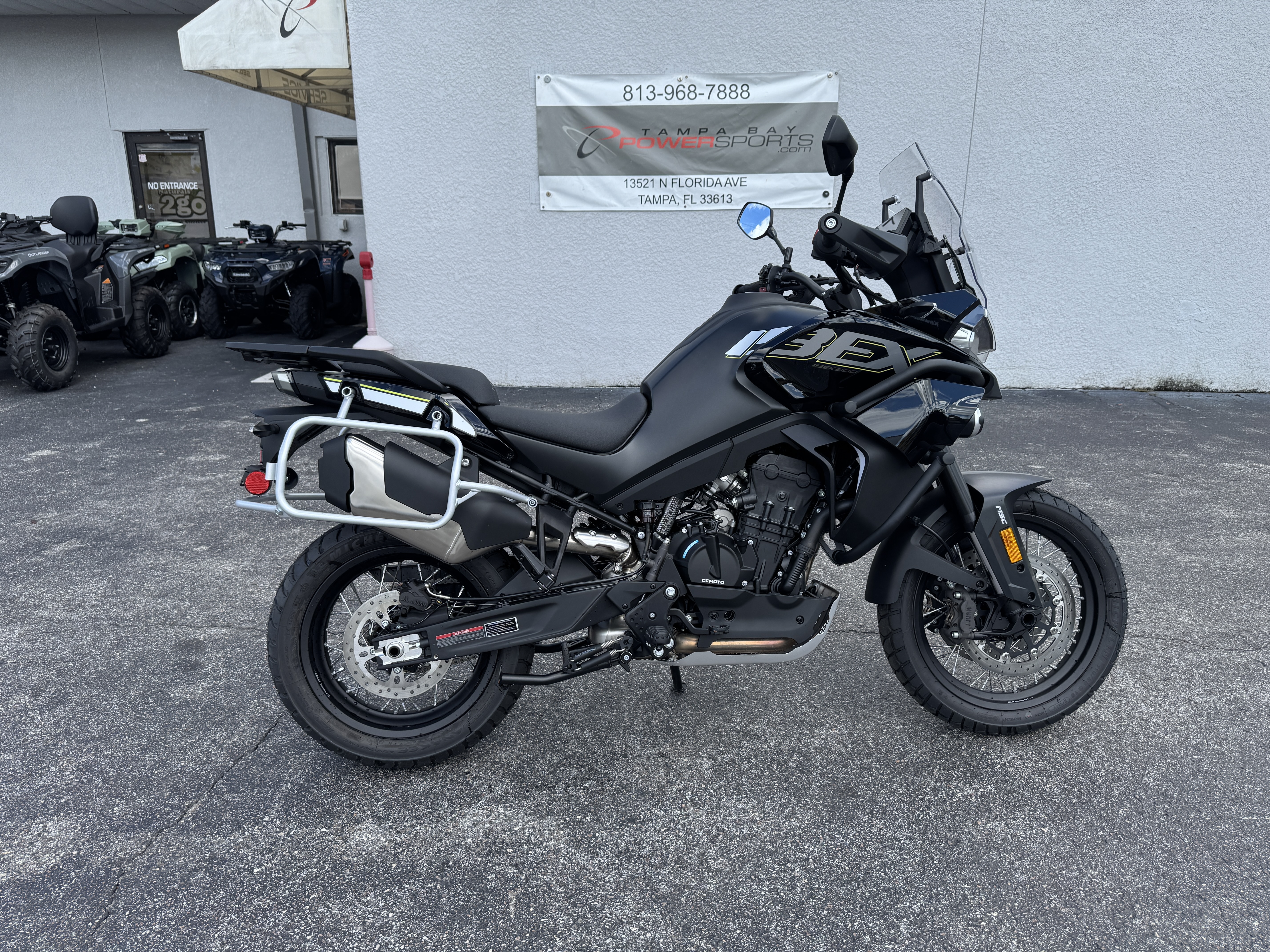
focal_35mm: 24
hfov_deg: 71.6
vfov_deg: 56.8
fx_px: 881
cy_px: 476
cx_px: 635
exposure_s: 1/1767
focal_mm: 6.76
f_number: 1.78
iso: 80
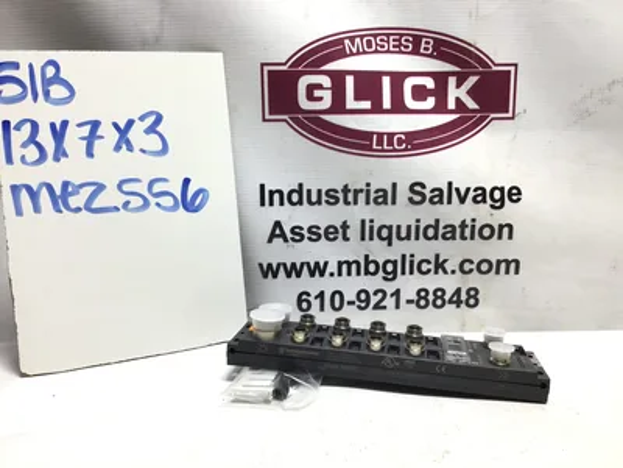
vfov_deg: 45.4
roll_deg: -0.4
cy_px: 234
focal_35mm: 31
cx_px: 312
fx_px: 558
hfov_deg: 58.4
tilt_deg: -9.9
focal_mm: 3.3
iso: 40
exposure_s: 1/120
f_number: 2.4
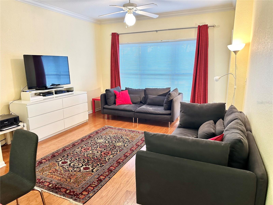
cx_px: 136
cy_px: 102
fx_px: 189
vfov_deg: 56.8
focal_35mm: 24
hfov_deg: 71.6
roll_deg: +0.3
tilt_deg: -11.6
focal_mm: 6.86
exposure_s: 1/60
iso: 250
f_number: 1.78
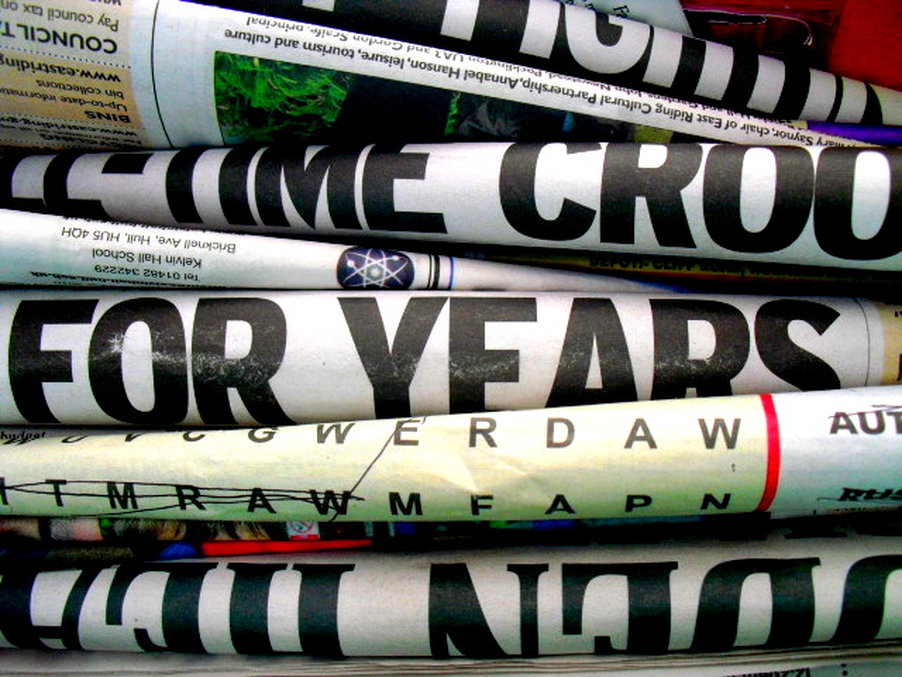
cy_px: 338
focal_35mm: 36
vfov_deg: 39.7
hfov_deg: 51.4
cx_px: 451
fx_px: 938
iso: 200
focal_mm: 6.3
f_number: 3.1
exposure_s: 1/3.33
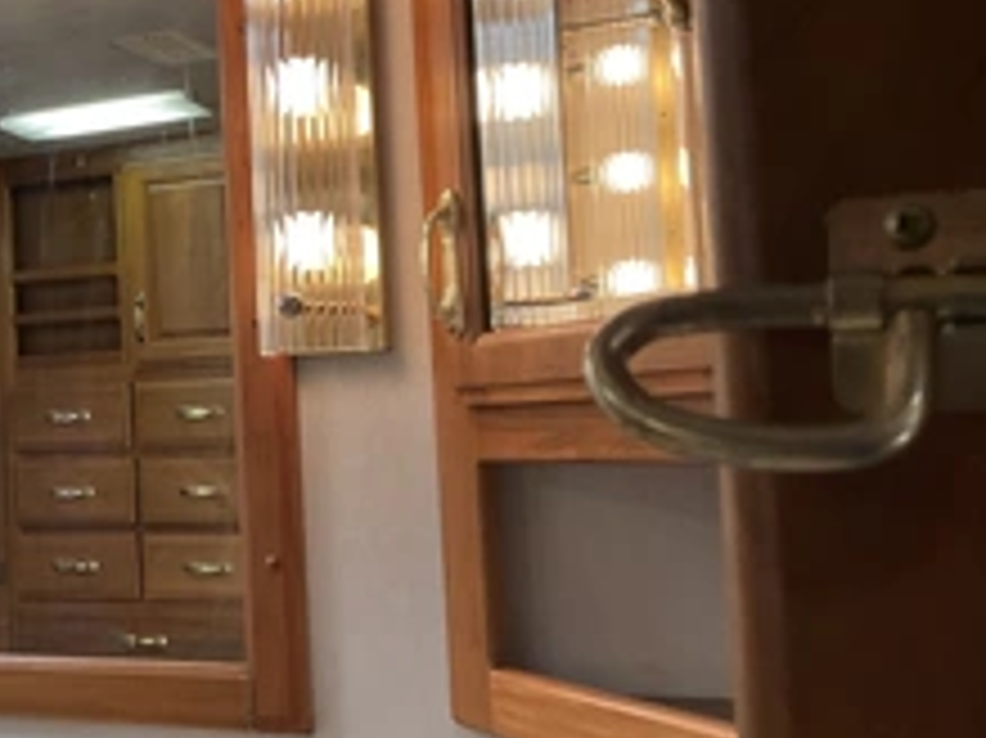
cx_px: 126
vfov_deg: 27.5
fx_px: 1509
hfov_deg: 34.5
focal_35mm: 53
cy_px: 338
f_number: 1.8
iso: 64
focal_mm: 3
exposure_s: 1/115
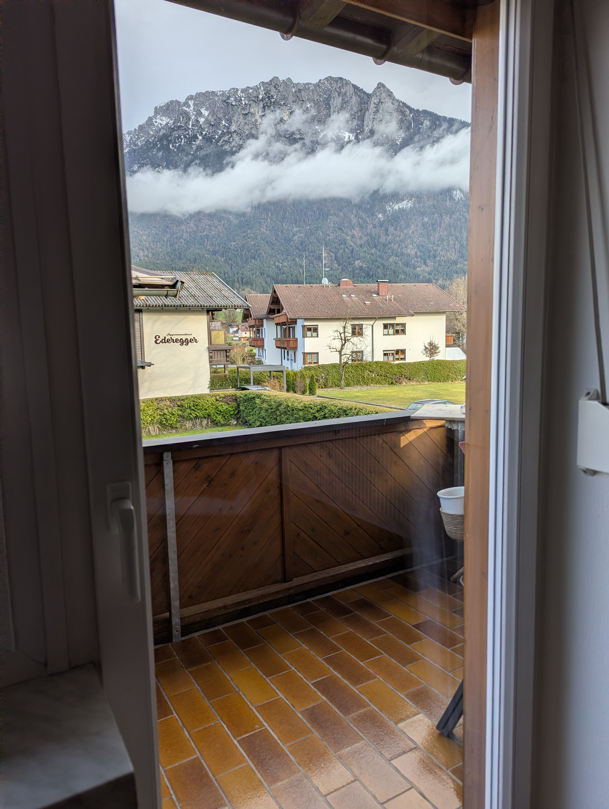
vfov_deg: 71.5
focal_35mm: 24
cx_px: 304
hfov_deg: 56.9
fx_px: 562
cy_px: 404
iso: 46
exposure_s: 1/268
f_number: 1.85
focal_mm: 6.81
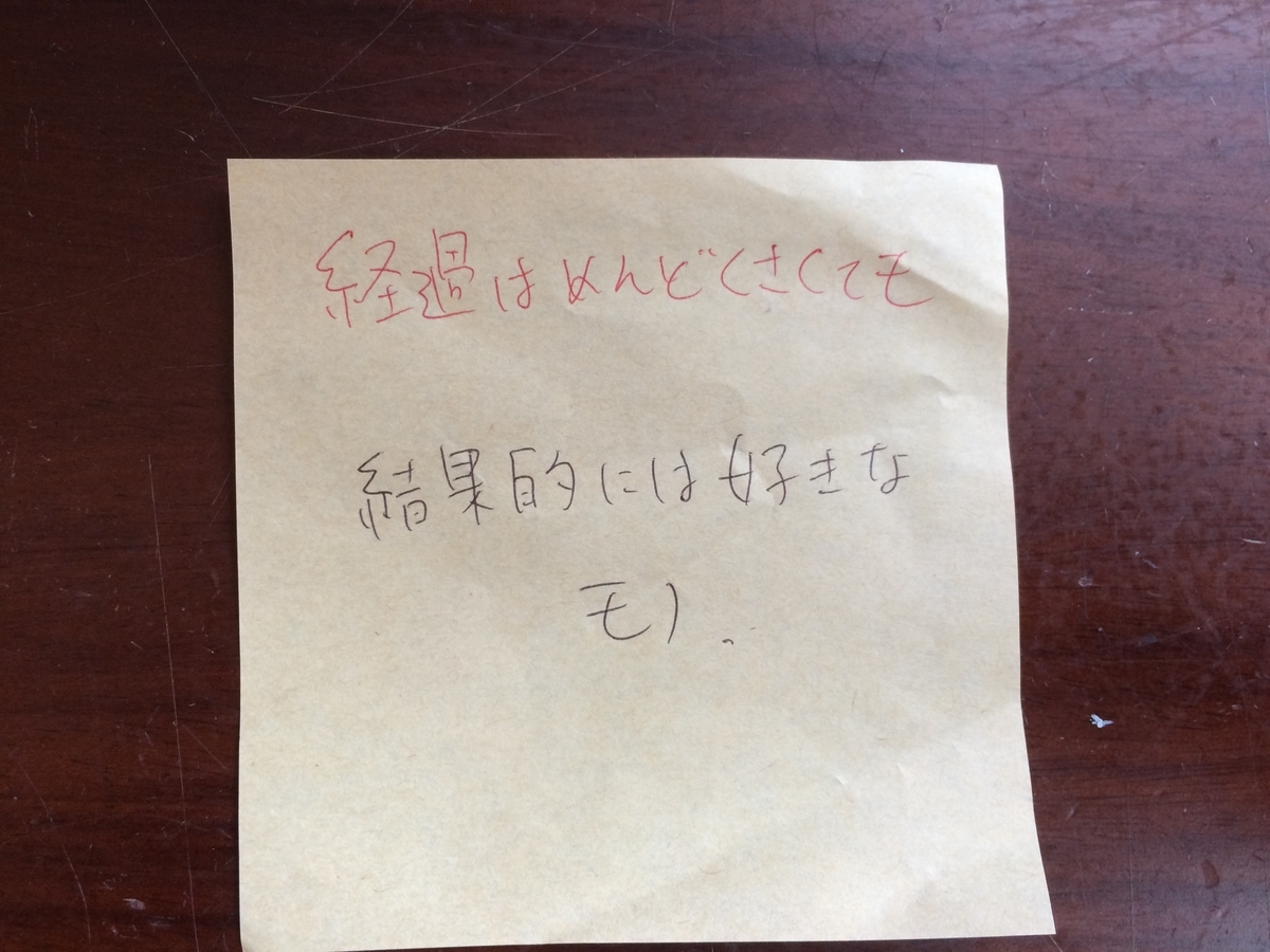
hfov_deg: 61.7
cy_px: 476
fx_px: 1064
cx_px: 635
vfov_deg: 48.2
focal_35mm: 29
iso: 64
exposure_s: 1/30
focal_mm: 4.15
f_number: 2.2
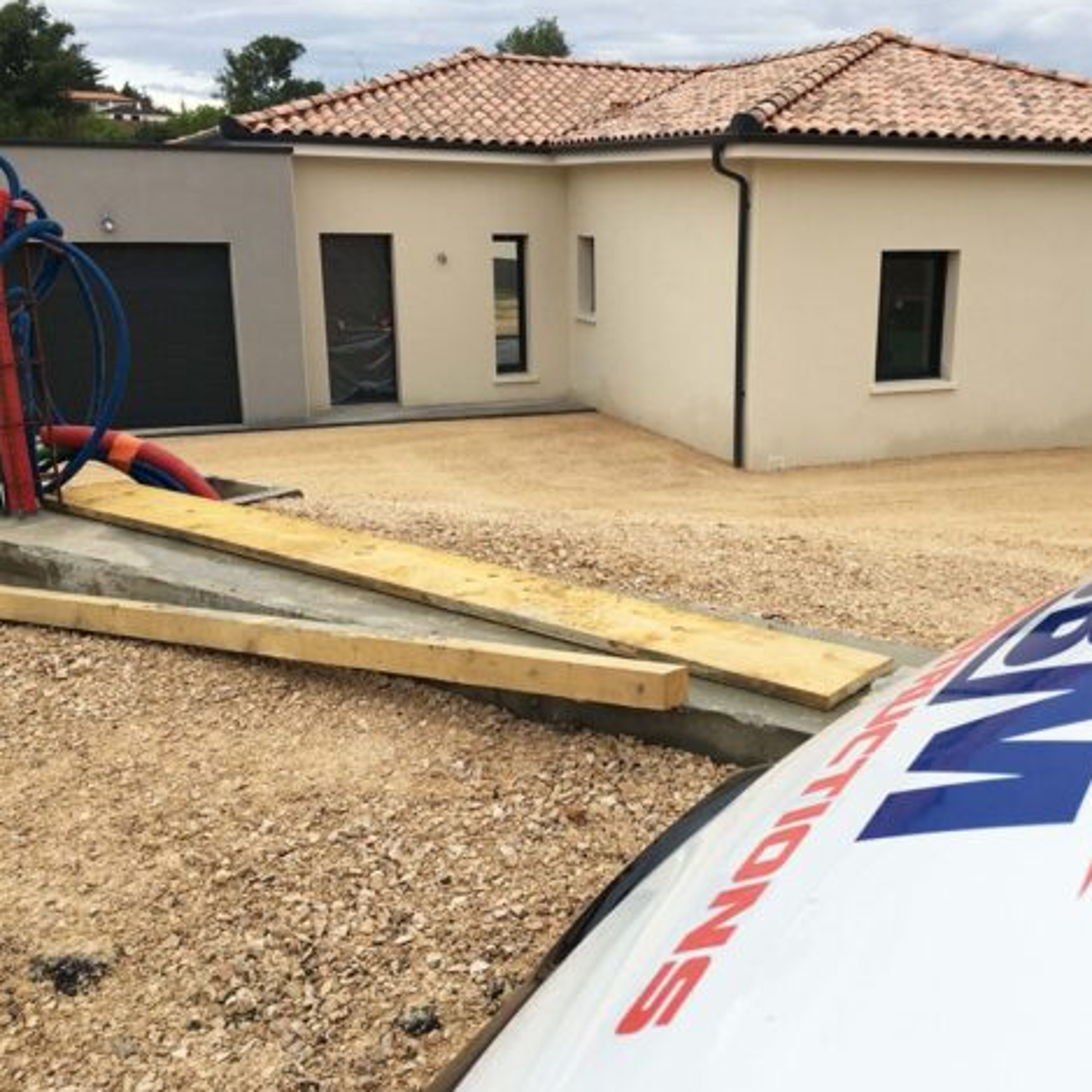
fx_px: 1249
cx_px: 708
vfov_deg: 47.2
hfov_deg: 46.6
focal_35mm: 35
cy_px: 547
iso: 25
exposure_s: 1/938
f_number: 2.2
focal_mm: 4.15
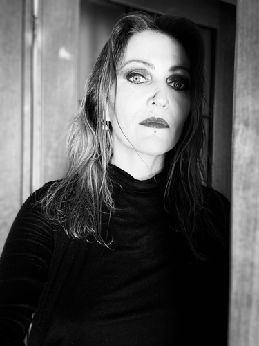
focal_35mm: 30
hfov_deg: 46.8
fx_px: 299
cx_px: 130
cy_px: 173
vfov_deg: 60.0
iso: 80
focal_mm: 2.69
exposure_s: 1/84
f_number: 1.9
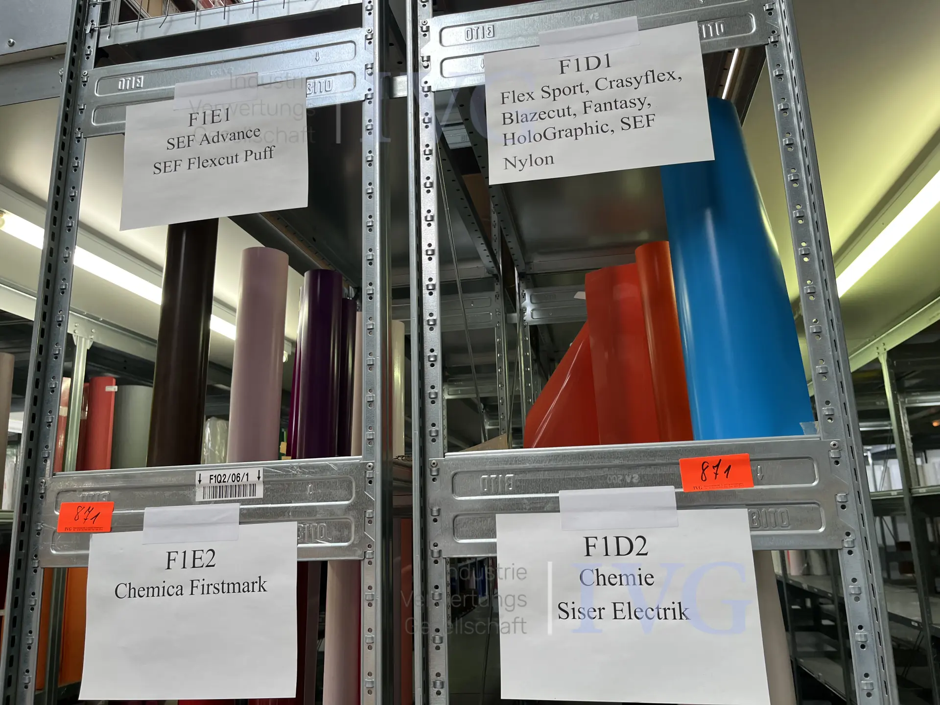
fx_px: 706
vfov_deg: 53.1
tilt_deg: +14.8
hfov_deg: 67.3
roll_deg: +1.9
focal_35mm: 26
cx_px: 470
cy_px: 352
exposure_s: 1/100
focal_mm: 5.1
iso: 50
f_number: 1.6
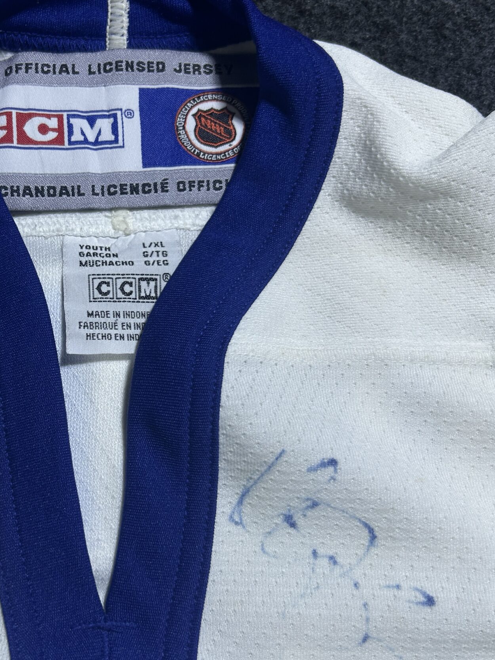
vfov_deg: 46.7
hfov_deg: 35.1
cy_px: 362
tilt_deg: -52.0
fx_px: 763
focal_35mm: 40
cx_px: 120
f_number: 1.5
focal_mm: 5.7
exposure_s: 1/137
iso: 32
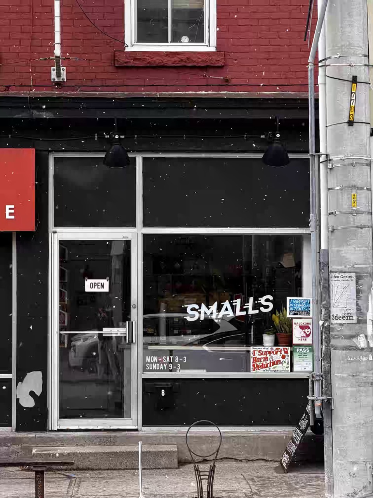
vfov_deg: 16.4
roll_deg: +0.4
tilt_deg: +1.8
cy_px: 249
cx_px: 186
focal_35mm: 120
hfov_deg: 12.3
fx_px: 1724
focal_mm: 15.66
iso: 50
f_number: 2.8
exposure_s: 1/389
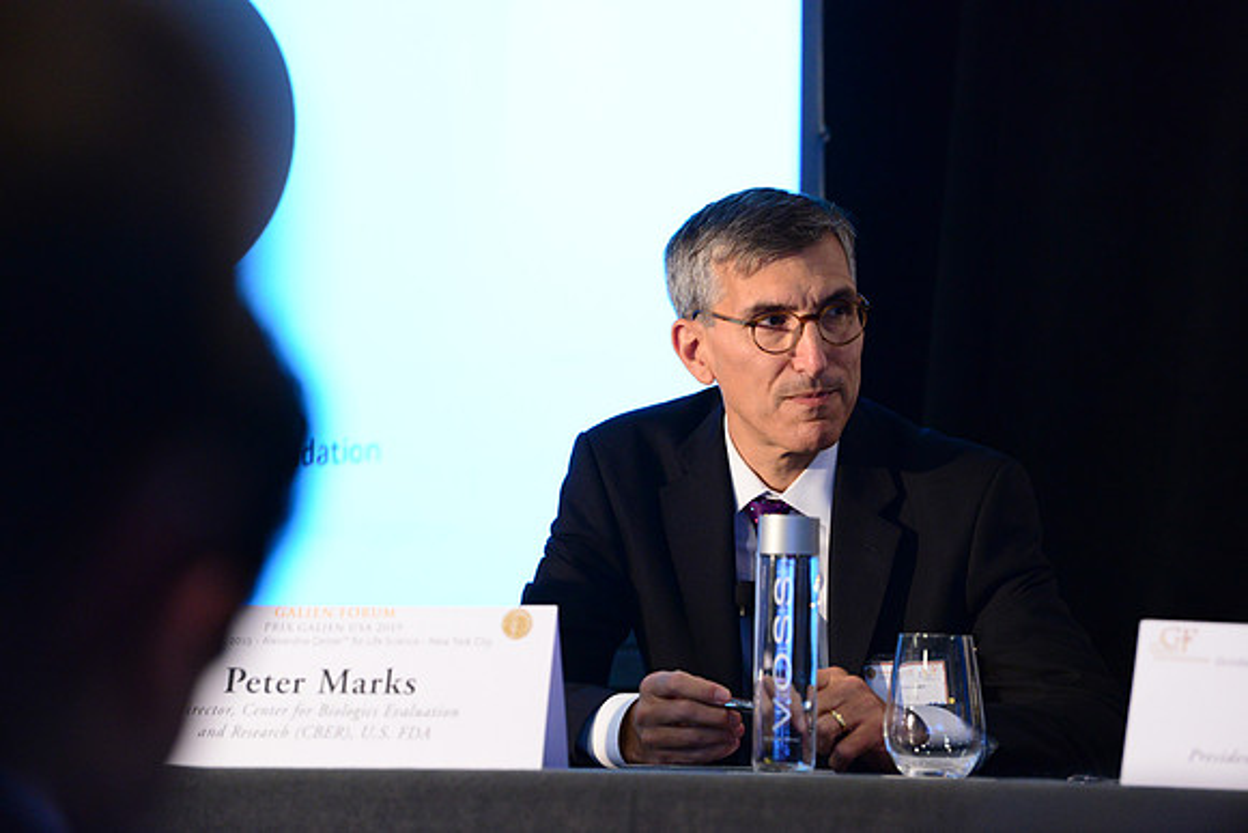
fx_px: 5894
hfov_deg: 12.1
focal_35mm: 170
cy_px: 416
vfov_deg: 8.1
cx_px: 624
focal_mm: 170
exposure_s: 1/125
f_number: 4
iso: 4000
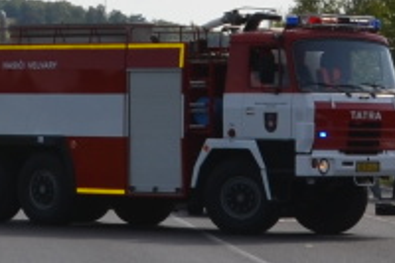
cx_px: 69
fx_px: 3078
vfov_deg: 4.9
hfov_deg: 7.3
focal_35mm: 281
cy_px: 12
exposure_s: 1/250
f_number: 10
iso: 100
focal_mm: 25
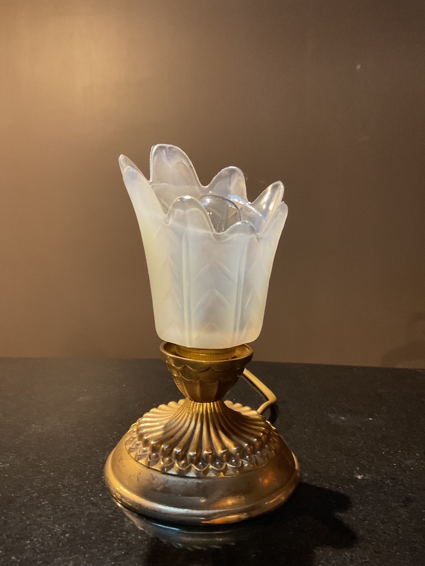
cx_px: 212
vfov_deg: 61.7
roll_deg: -0.6
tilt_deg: -6.5
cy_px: 283
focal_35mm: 29
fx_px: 475
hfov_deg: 48.2
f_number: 1.8
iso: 320
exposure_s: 1/33
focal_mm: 3
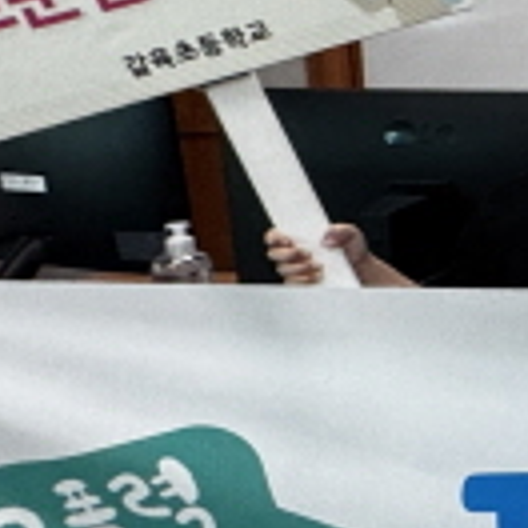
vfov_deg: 18.7
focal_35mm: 92
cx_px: 1616
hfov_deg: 11.1
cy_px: 118
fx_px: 1588
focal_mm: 2.22
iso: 160
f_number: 2.2
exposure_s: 1/120
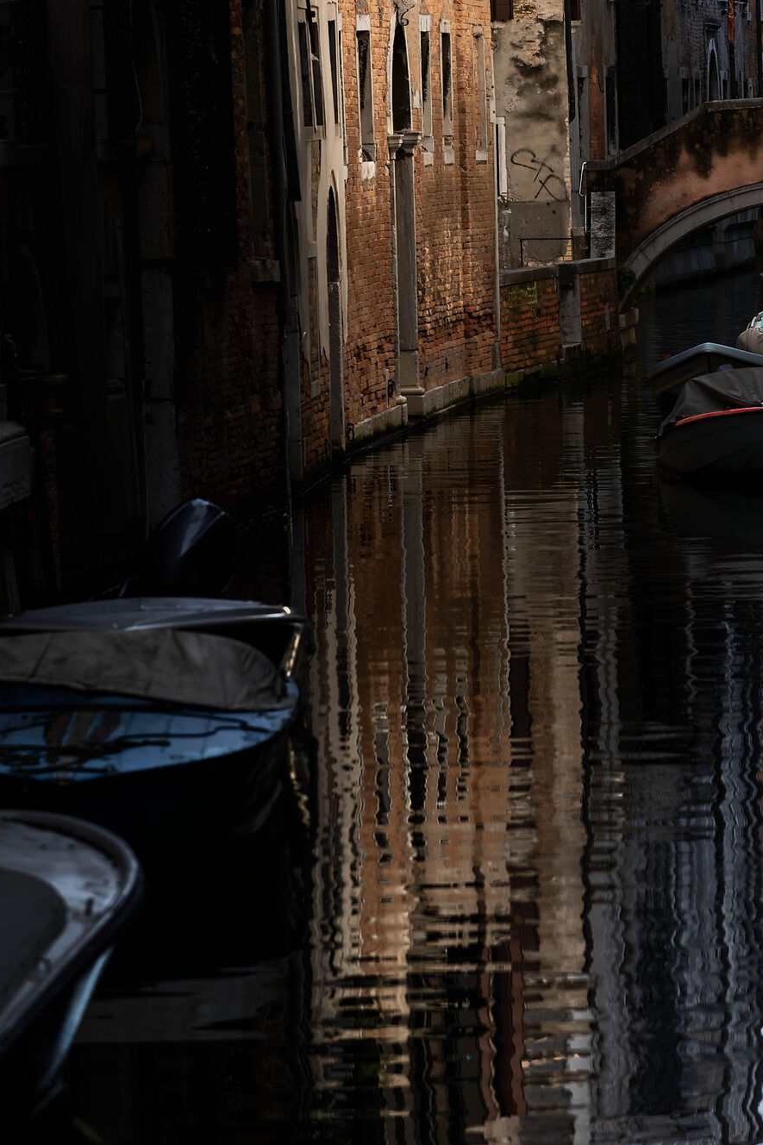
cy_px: 164
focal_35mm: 253
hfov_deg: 5.4
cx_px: 546
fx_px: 8045
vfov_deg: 8.1
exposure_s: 1/200
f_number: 8
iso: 450
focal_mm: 140
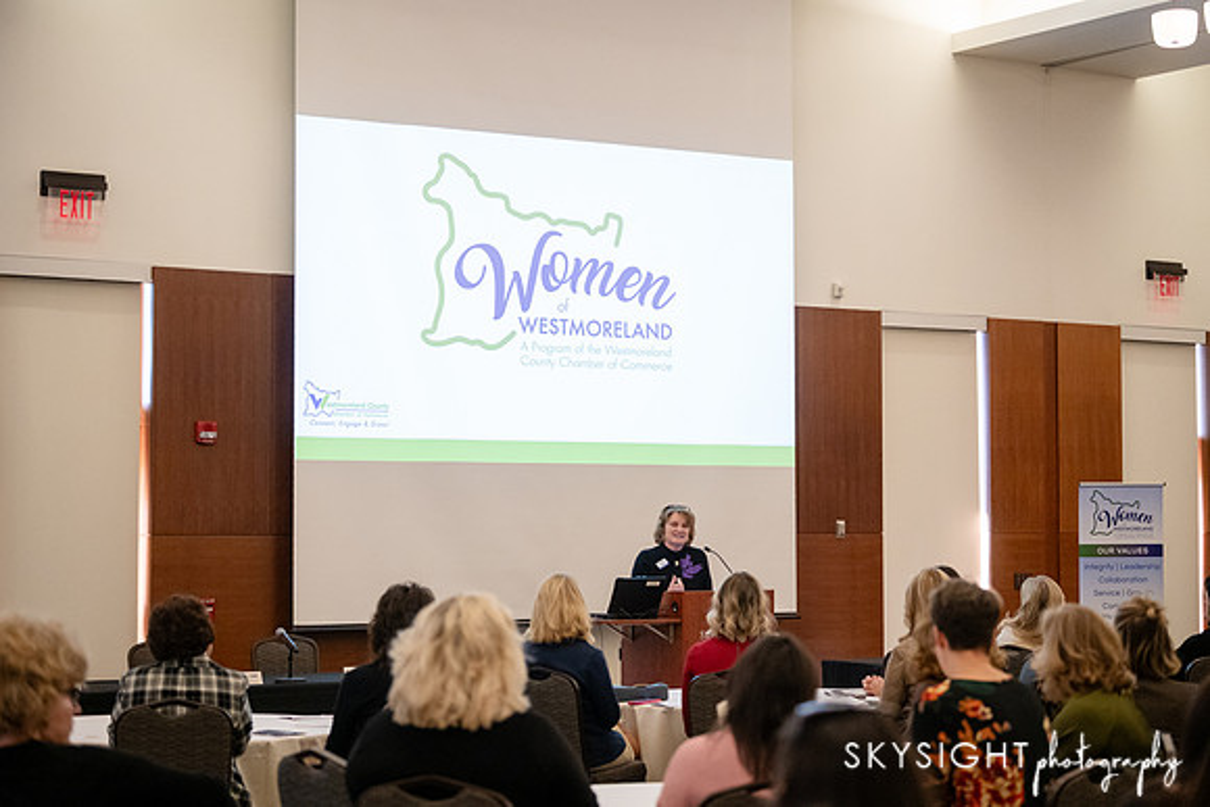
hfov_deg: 28.4
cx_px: 605
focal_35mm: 71
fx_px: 2388
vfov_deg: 19.2
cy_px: 404
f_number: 2.8
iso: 4000
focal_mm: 70
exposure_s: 1/1250
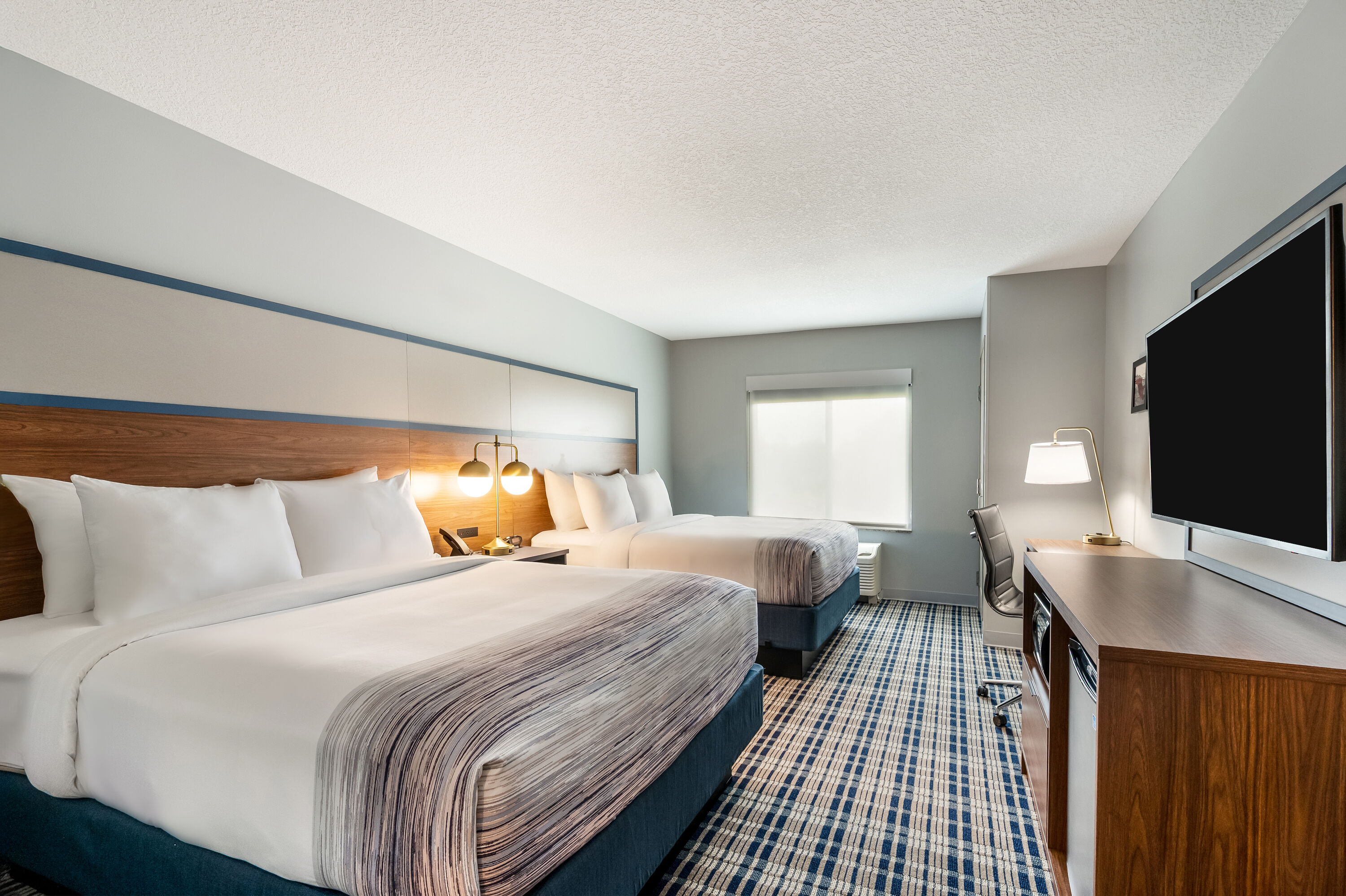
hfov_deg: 104.3
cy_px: 448
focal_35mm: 14
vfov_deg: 81.1
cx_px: 673
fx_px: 523
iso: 400
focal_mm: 14
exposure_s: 1/5
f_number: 8
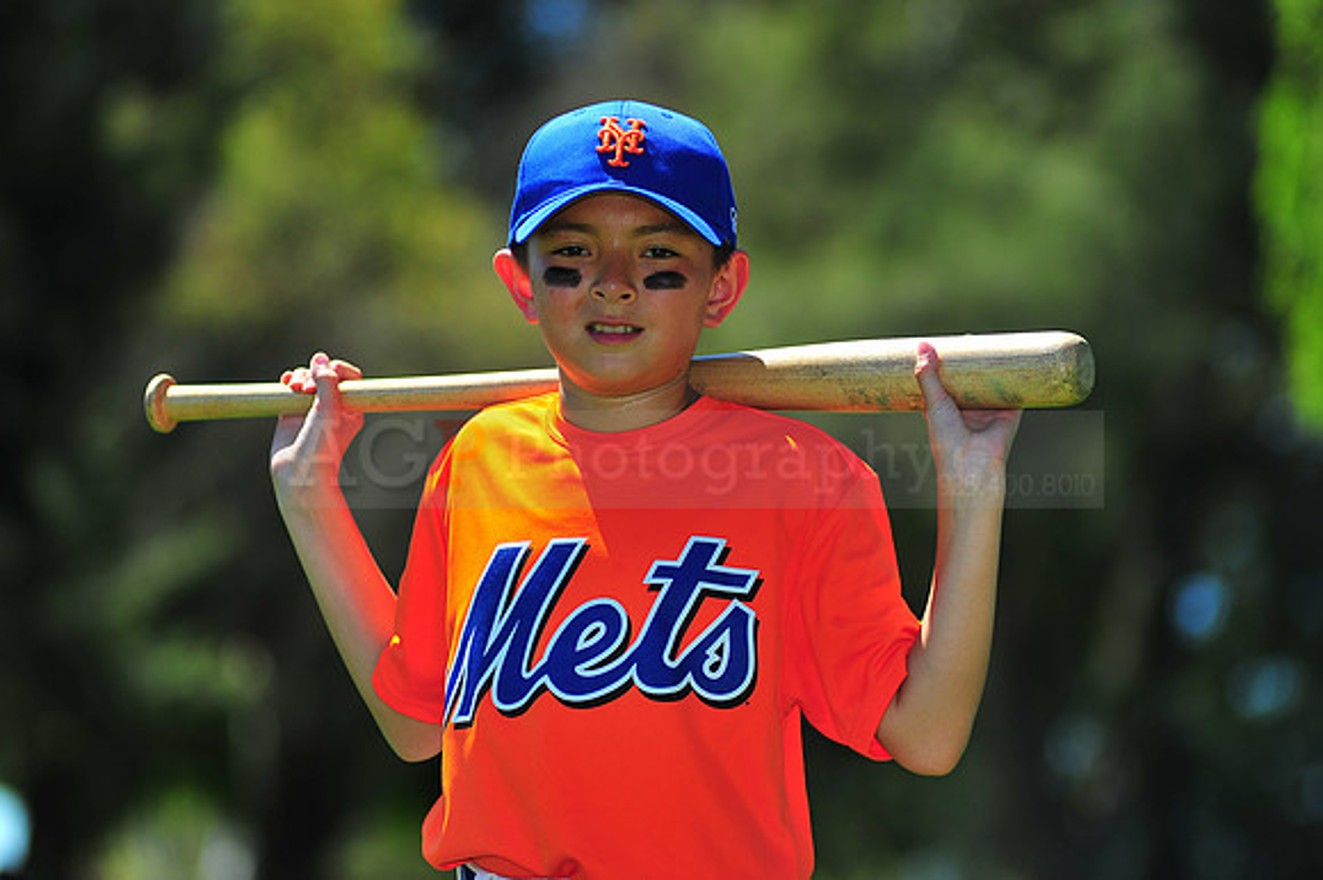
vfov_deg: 7.6
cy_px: 440
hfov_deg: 11.4
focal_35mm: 180
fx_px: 6611
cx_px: 662
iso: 200
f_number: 4
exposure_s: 1/2000
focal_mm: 180
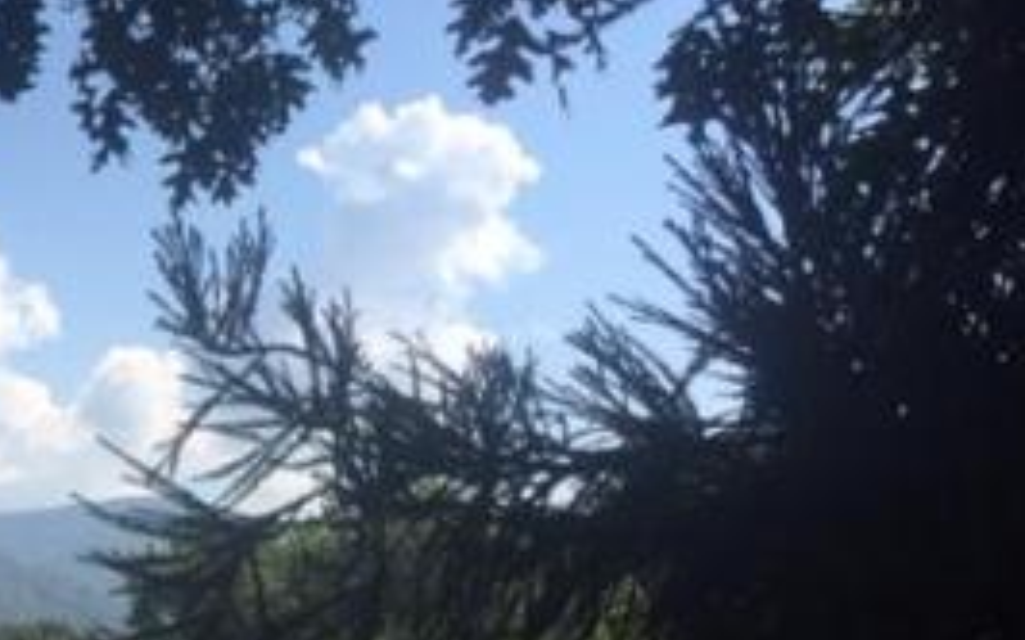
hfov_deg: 28.4
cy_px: 559
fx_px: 1871
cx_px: -39
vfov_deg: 19.1
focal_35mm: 67
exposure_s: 1/2475
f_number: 2.2
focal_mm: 4.15
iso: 32
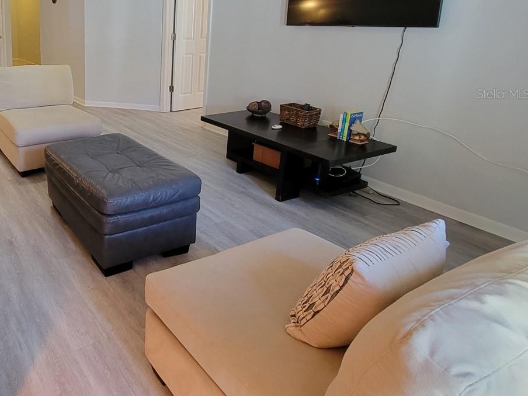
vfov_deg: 55.7
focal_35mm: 23
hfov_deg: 63.3
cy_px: 93
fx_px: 351
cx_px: 65
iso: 320
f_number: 2.2
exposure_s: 1/30
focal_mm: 2.2
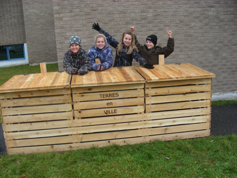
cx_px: 118
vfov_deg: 37.7
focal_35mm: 38
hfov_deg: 49.0
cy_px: 89
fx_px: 260
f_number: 3.5
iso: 50
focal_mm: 6.3
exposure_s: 1/90.2
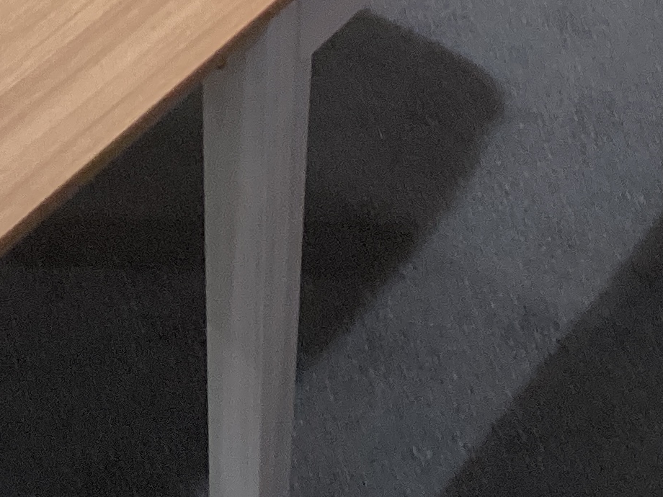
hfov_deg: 17.6
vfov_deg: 12.9
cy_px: -205
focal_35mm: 110
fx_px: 2107
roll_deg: +0.9
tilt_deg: -30.5
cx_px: 61
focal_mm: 3.3
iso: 200
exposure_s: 1/60
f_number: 2.4
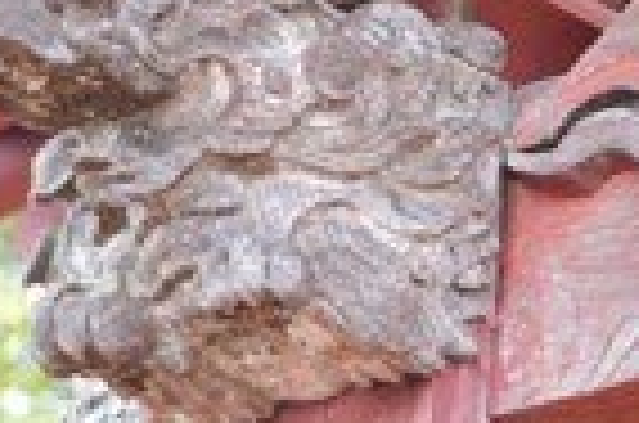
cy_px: -387
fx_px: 6269
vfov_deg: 3.8
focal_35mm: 354
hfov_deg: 5.7
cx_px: 1354
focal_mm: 49
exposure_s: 1/160
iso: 640
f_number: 4
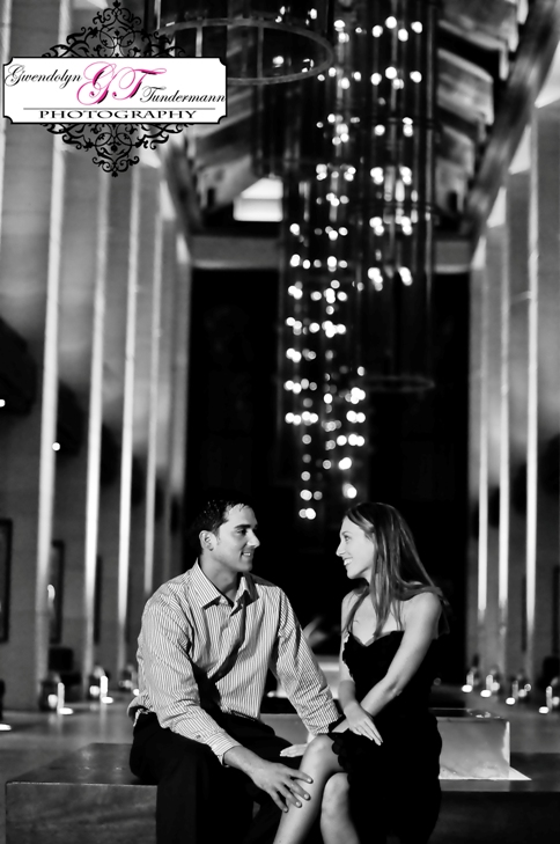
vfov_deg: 27.0
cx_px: 280
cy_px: 422
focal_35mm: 75
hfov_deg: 18.1
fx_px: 1755
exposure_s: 1/50
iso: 2500
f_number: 1.8
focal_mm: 50
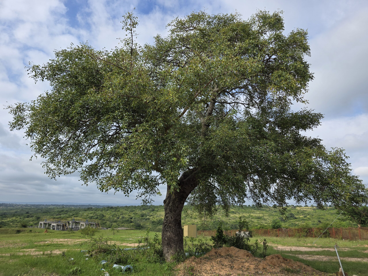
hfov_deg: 73.9
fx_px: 245
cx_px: 184
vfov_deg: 58.9
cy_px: 138
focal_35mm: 23
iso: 80
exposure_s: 1/5017
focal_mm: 6.3
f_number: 1.7
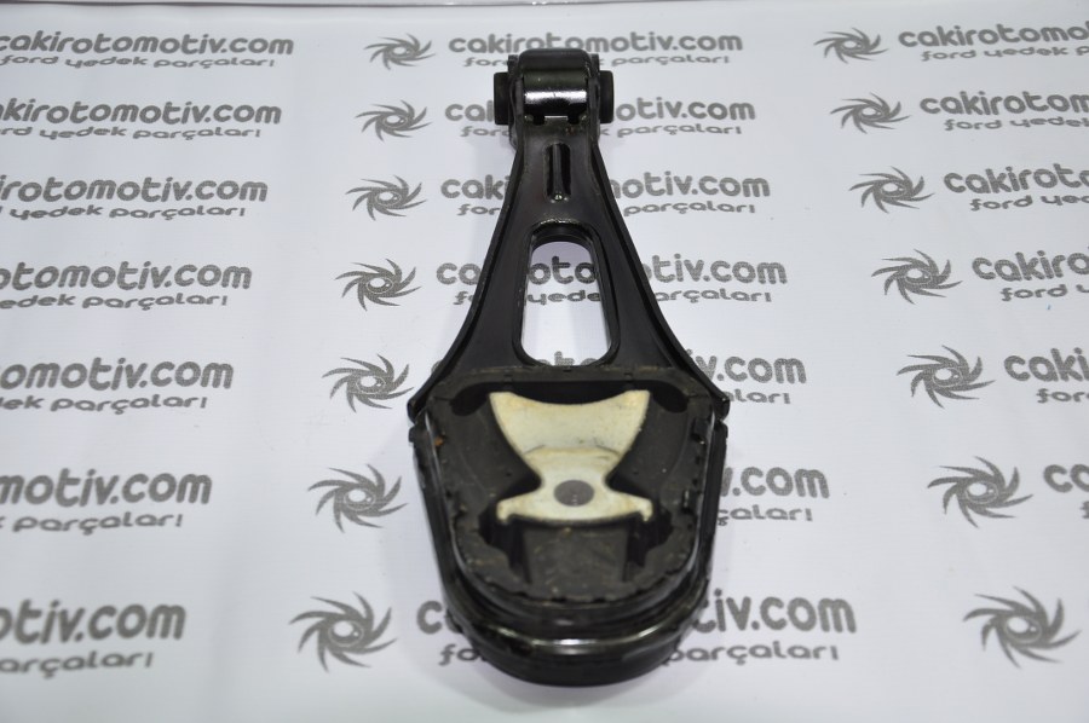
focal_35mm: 60
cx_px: 544
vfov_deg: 22.6
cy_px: 362
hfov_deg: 33.4
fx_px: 1813
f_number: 5
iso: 200
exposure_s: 1/40
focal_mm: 40
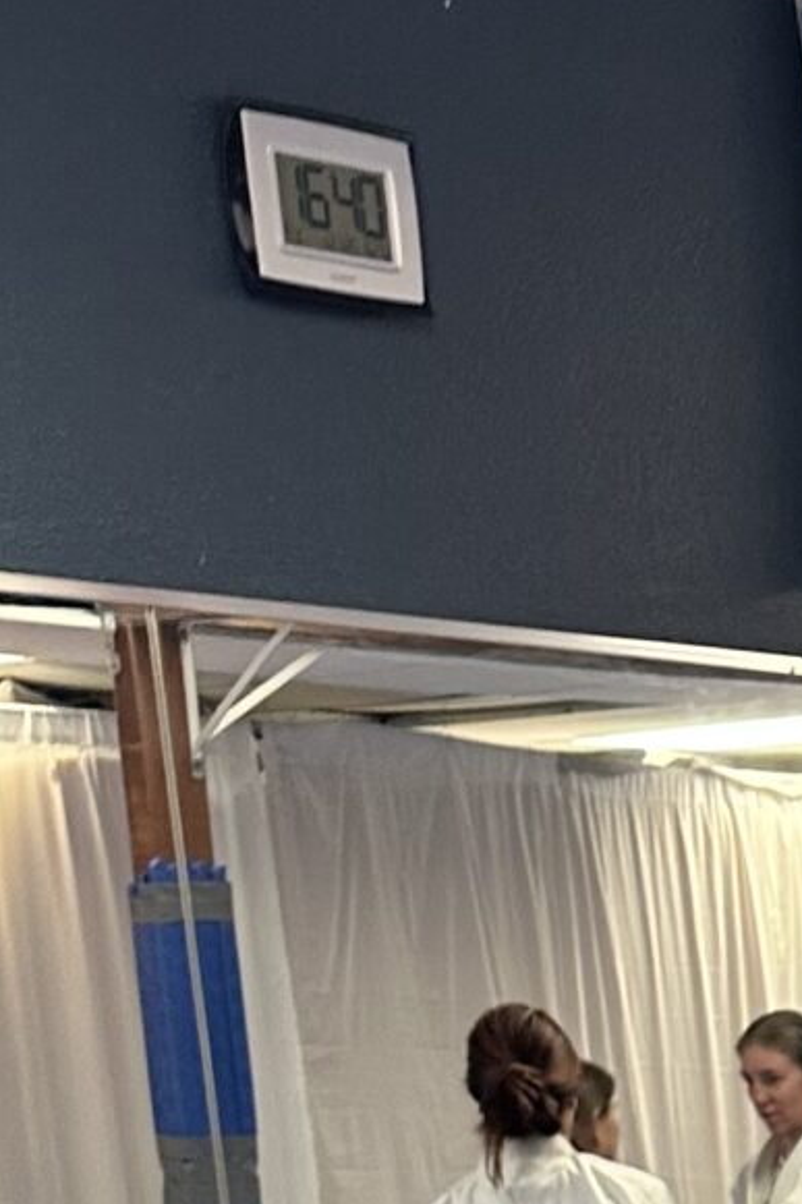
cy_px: 2101
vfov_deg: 16.0
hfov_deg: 10.6
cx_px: 1954
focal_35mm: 110
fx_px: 3678
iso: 125
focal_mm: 6.86
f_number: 1.78
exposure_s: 1/60
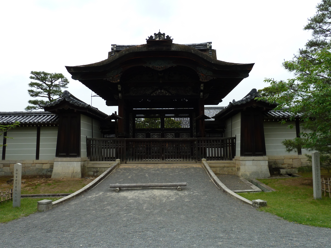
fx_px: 277
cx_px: 166
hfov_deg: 61.7
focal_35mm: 29
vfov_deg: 48.2
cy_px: 124
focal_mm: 4.7
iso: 80
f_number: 4
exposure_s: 1/200
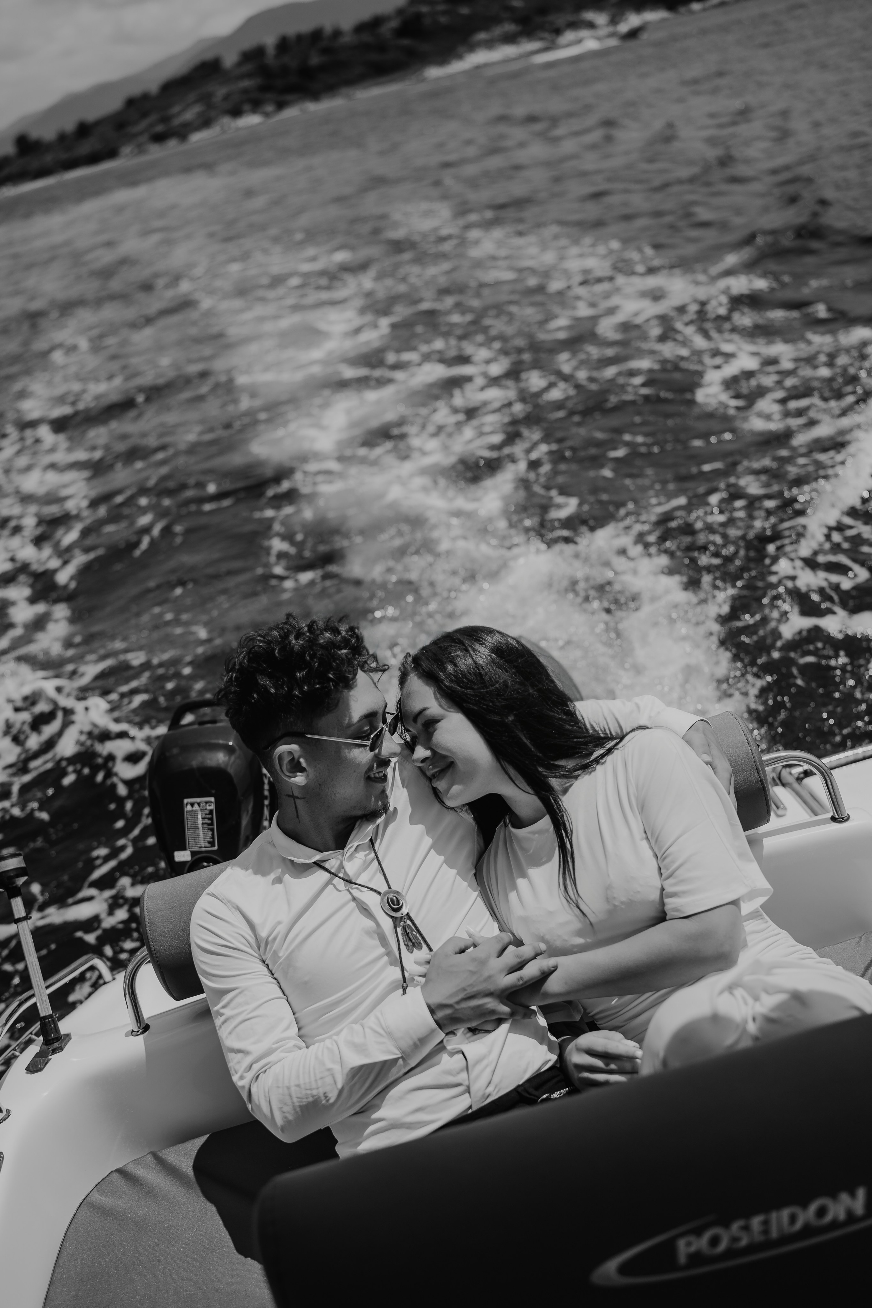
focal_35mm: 35
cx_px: 436
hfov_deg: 37.9
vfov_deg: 54.4
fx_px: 1272
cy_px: 654
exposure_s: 1/6400
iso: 160
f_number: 2
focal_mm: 35
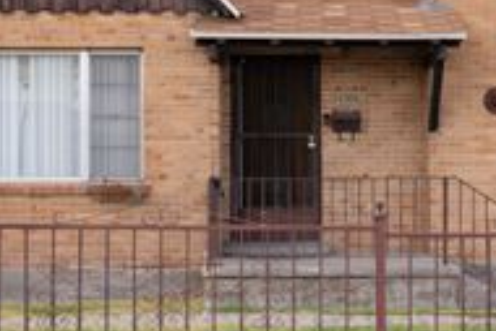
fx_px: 1268
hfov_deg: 22.1
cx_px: 271
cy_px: 100
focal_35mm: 92
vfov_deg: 14.9
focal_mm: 35
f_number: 11
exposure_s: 1/80
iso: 100
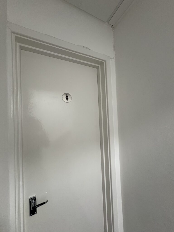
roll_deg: +2.9
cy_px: 116
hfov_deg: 85.7
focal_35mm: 14
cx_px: 87
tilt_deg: +3.3
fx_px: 94
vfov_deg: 102.1
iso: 160
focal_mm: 2.22
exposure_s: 1/50
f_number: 2.2
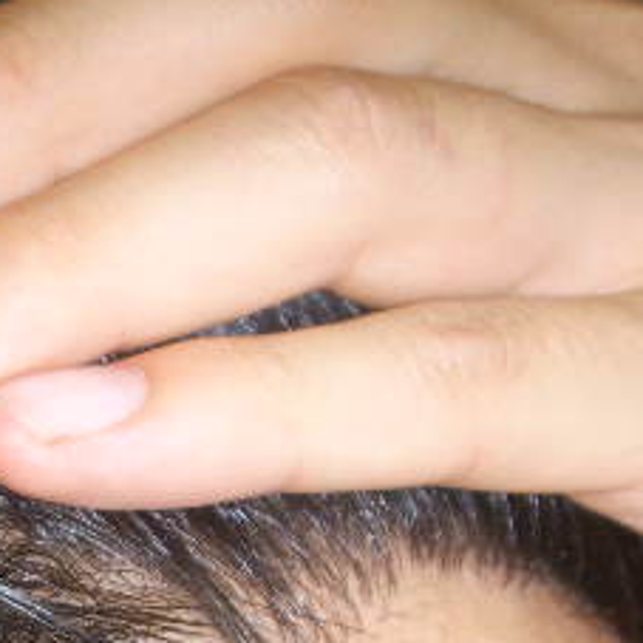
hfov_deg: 17.5
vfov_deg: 17.5
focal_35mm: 97
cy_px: 649
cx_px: 8
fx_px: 2039
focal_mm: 6.6
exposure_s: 1/45
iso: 100
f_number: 3.5
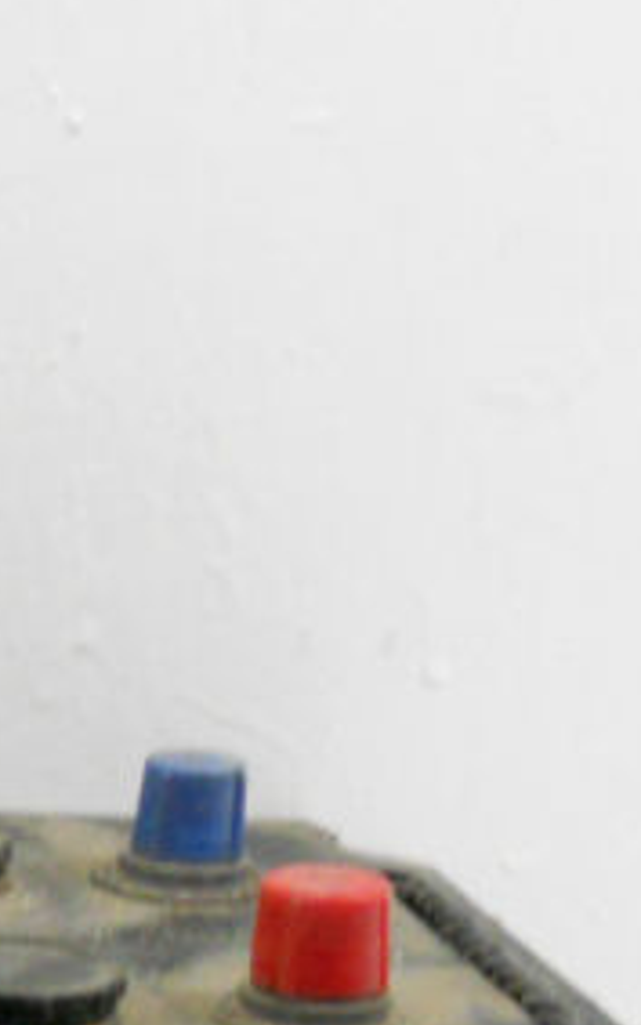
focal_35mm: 120
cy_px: 1242
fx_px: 3352
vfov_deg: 16.6
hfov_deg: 9.8
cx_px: -826
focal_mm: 5.8
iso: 400
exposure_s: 1/30
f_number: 3.5
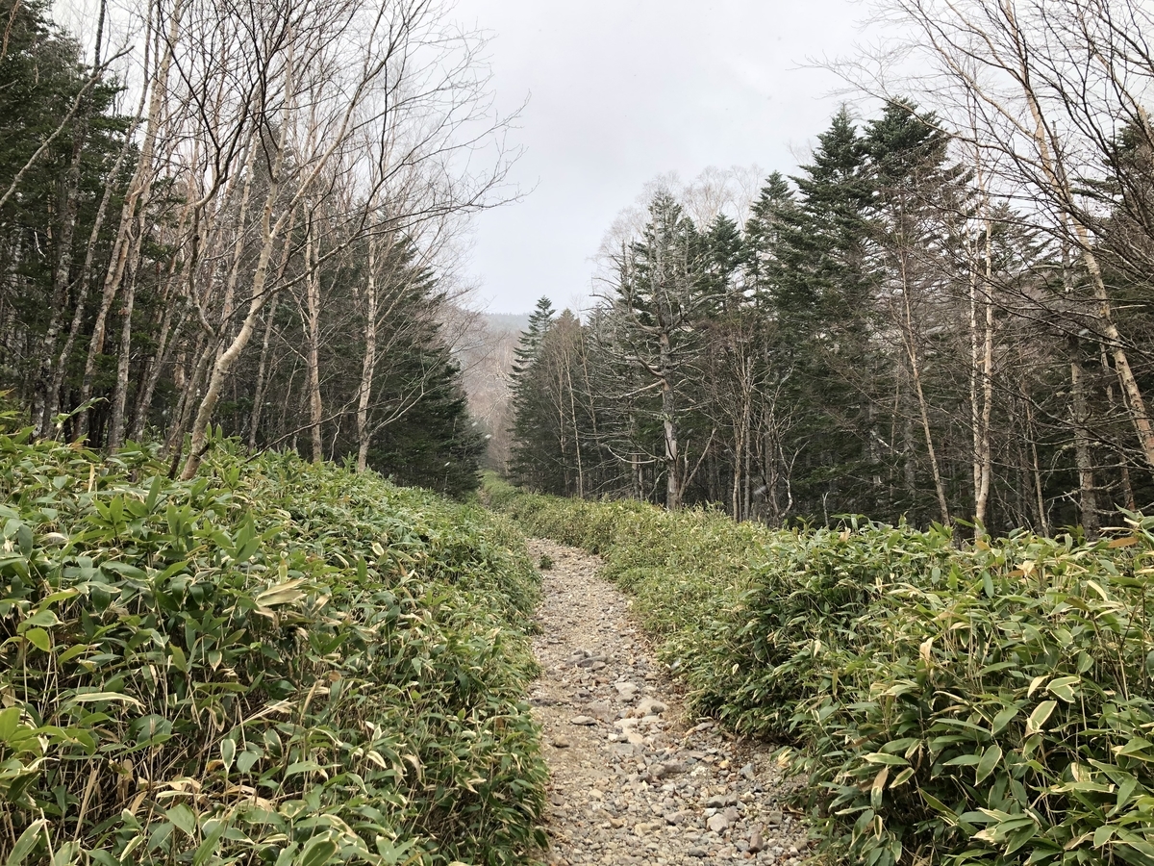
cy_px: 433
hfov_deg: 63.4
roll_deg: +2.6
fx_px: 933
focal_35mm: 28
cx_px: 577
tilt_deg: +7.1
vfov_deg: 49.7
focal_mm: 3.99
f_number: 1.8
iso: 20
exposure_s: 1/425
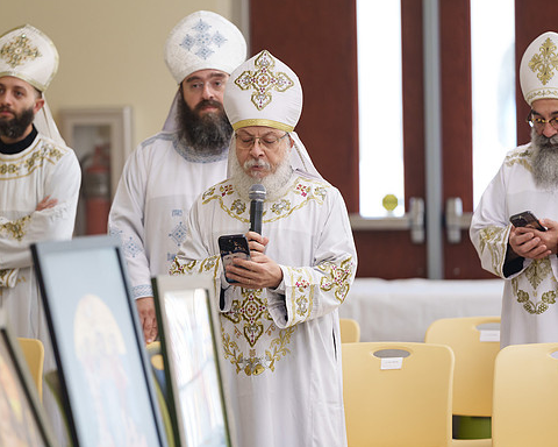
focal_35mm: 205
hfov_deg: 9.4
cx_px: 260
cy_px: 223
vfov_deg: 7.5
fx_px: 3386
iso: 1600
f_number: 2.8
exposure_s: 1/160
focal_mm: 176
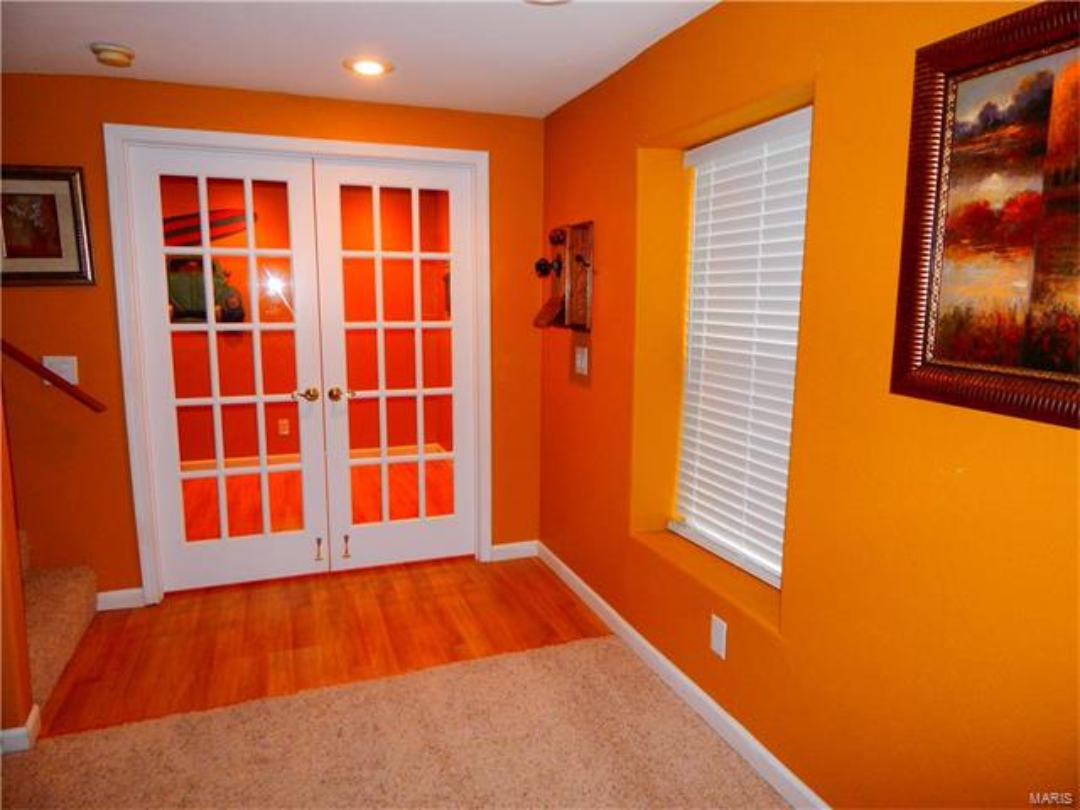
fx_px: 686
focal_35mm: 22
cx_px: 540
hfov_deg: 76.4
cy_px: 405
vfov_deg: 61.1
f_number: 3
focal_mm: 4
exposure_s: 1/30
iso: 200
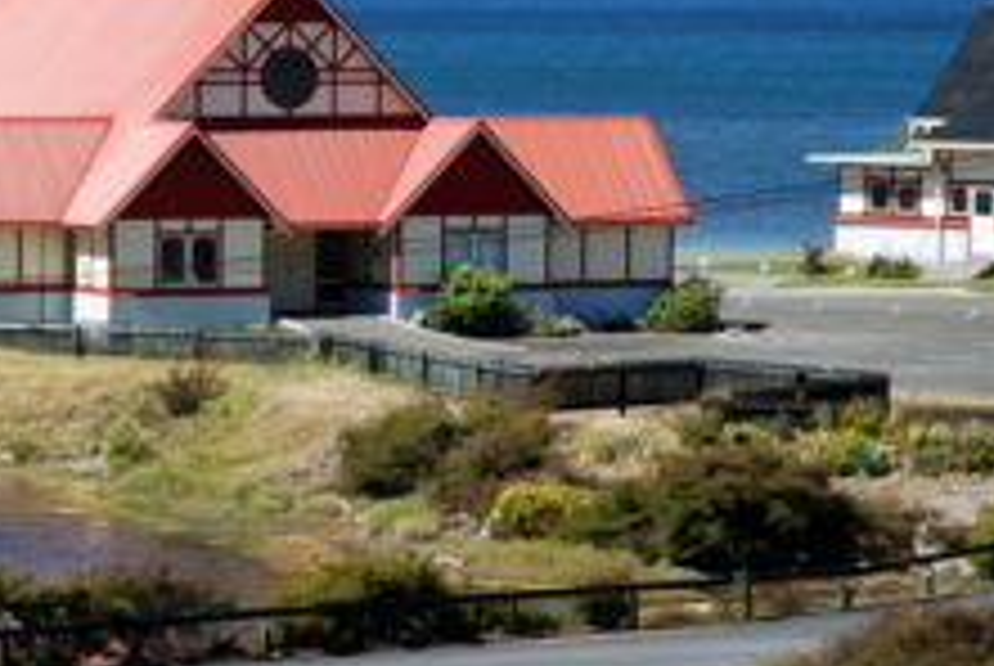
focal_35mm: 238
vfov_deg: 5.8
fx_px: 6580
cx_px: -63
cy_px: 358
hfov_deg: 8.6
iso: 100
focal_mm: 70
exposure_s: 1/50
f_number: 16
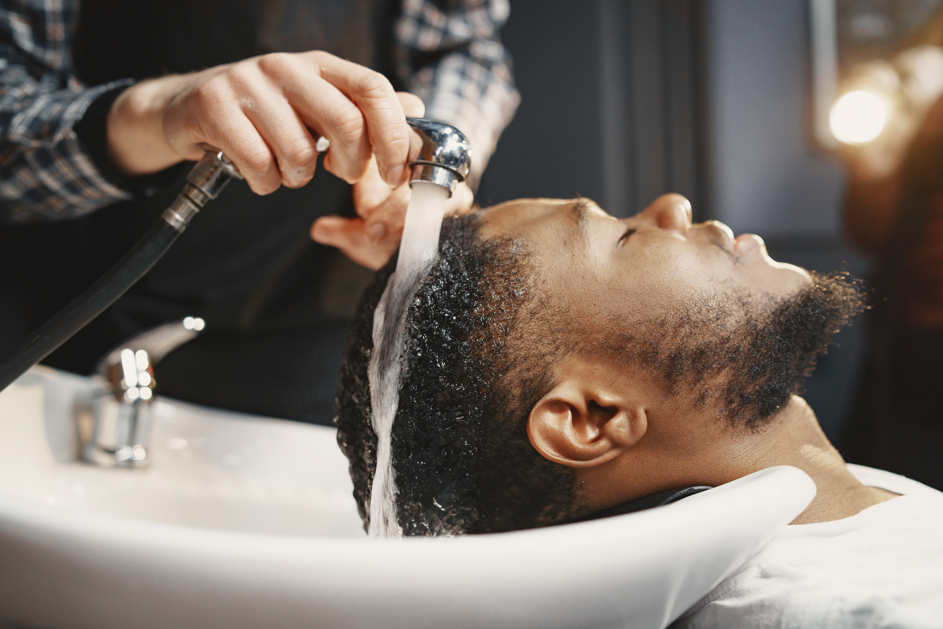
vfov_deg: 37.9
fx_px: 917
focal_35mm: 35
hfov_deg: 54.4
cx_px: 472
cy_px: 314
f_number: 2.2
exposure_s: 1/200
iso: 500
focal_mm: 35
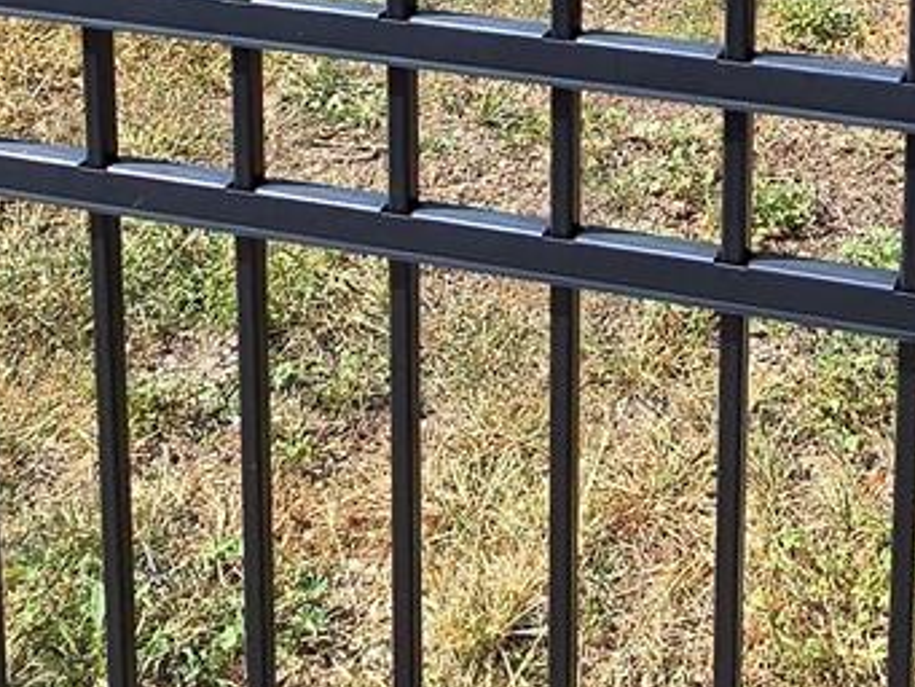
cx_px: 928
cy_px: -311
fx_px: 1613
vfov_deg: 20.8
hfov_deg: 29.4
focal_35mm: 61
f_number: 2.2
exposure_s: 1/1347
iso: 50
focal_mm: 2.2
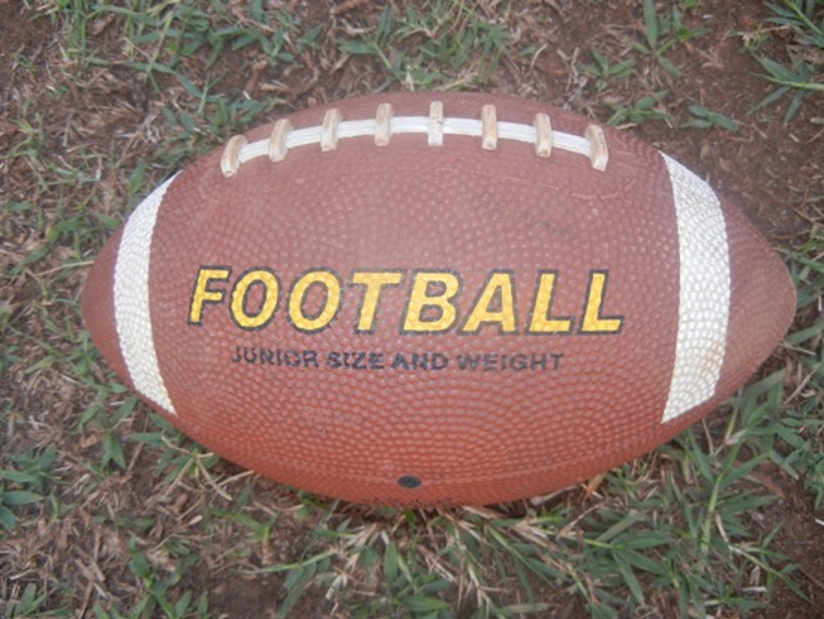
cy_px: 310
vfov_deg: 46.8
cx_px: 412
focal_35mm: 30
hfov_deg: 59.9
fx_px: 714
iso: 160
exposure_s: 1/94.7
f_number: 3.5
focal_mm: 5.4
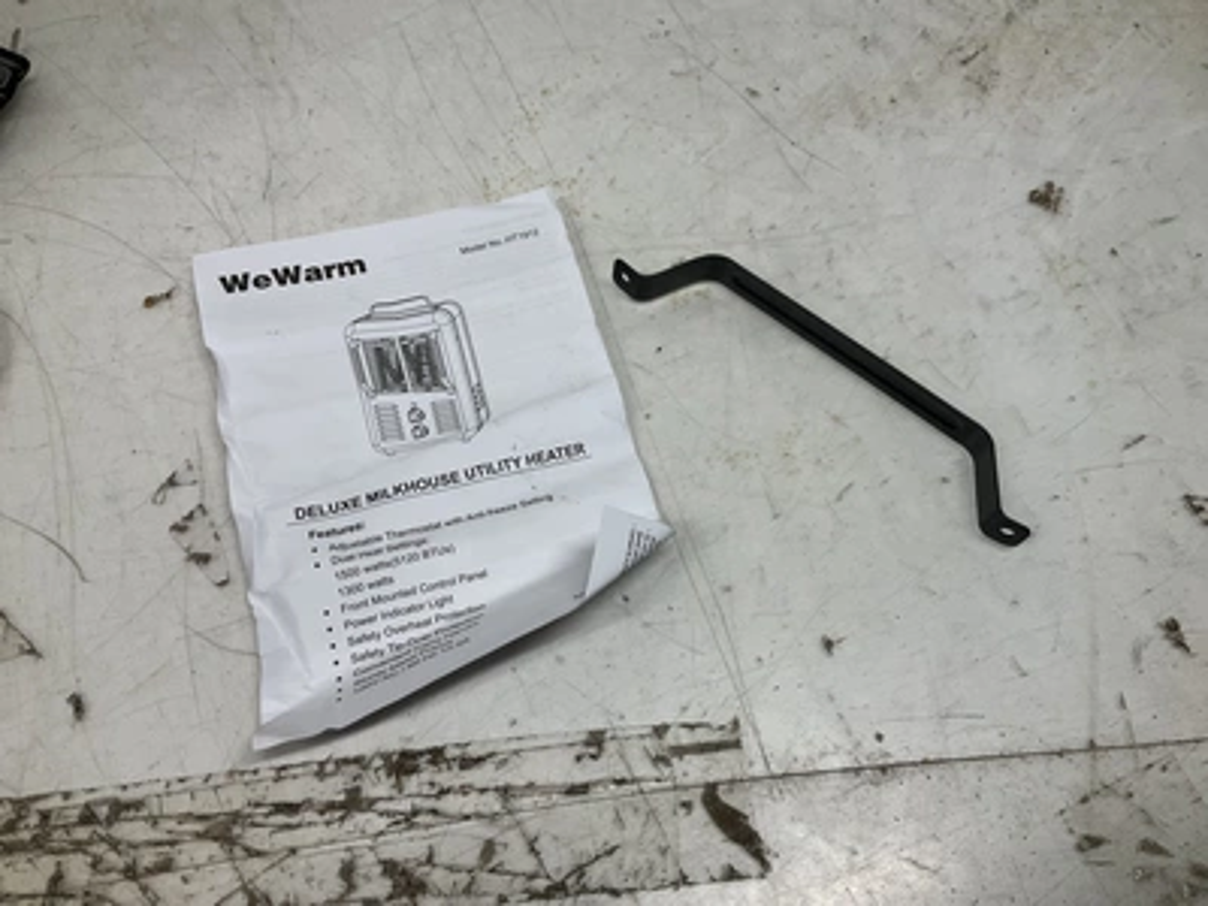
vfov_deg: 48.2
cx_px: 604
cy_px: 453
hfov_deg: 61.7
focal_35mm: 29
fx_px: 1012
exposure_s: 1/120
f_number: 1.8
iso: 20
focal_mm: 3
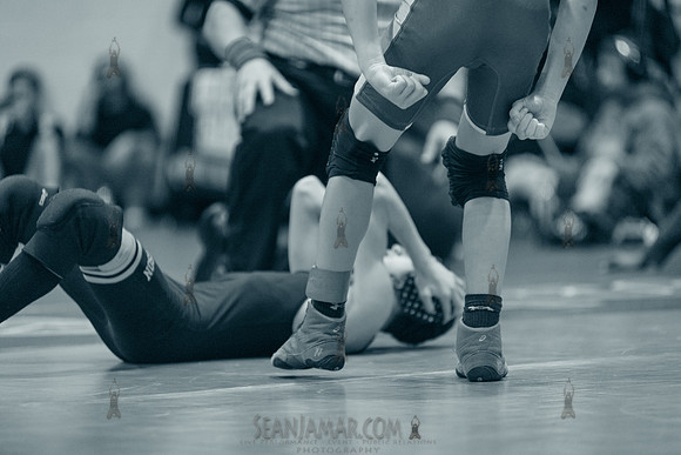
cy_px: 228
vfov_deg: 6.9
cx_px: 340
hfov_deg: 10.3
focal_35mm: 200
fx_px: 3784
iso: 4000
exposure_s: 1/320
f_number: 2.8
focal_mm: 200
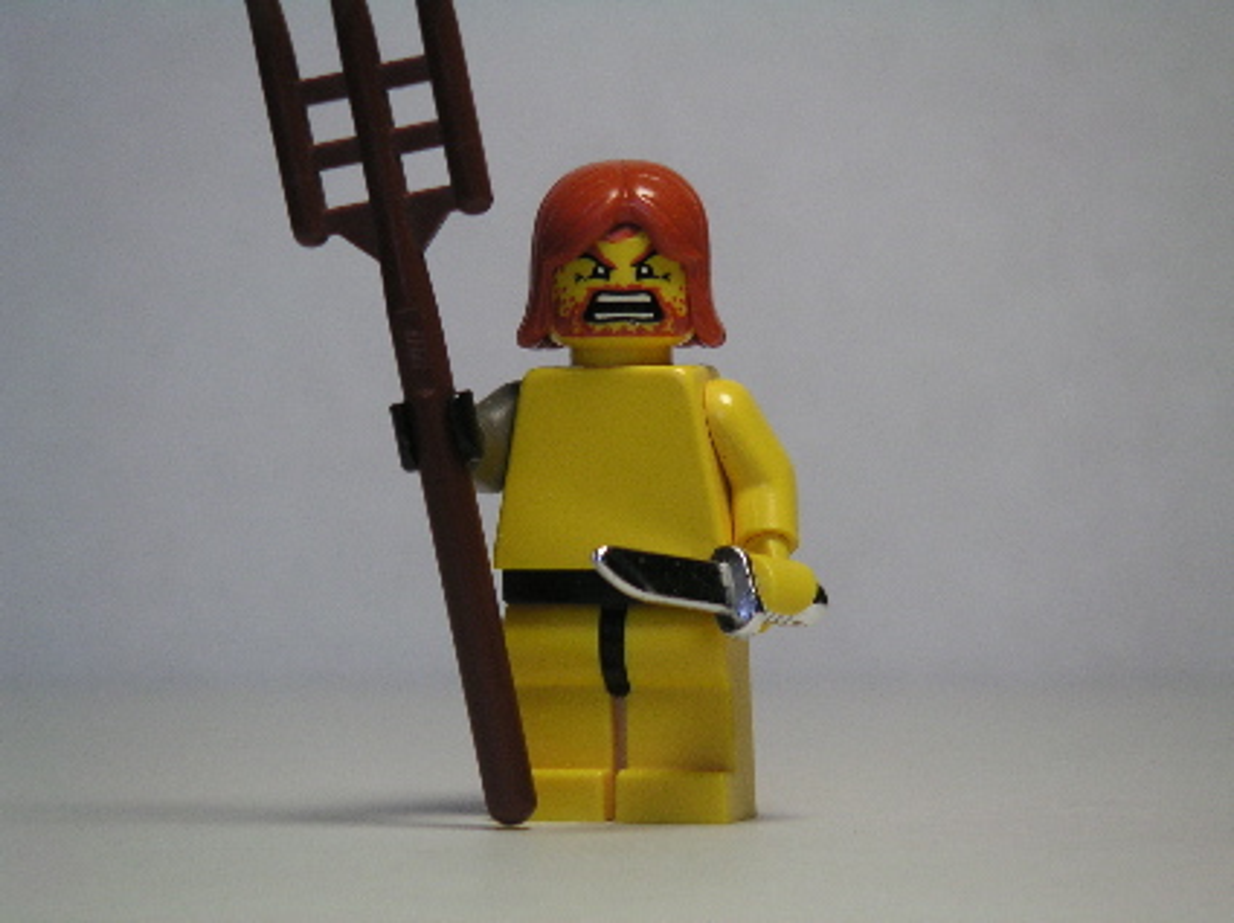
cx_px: 617
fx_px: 3954
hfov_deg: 17.7
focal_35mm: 111
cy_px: 462
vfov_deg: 13.3
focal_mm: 17.1
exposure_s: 1/111
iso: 80
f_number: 3.6
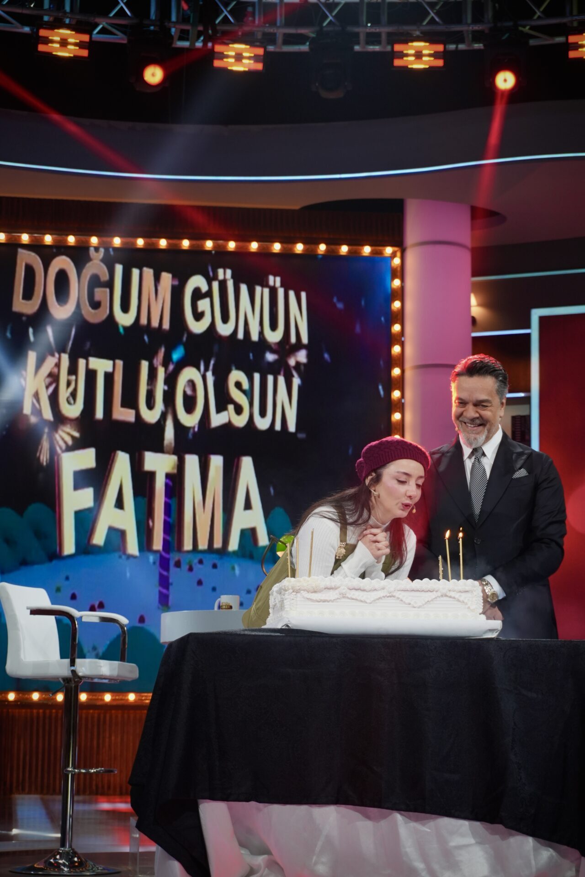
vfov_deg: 27.0
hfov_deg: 18.2
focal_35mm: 75
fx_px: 1828
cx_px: 292
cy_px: 438
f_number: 5.6
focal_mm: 50
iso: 500
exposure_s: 1/80
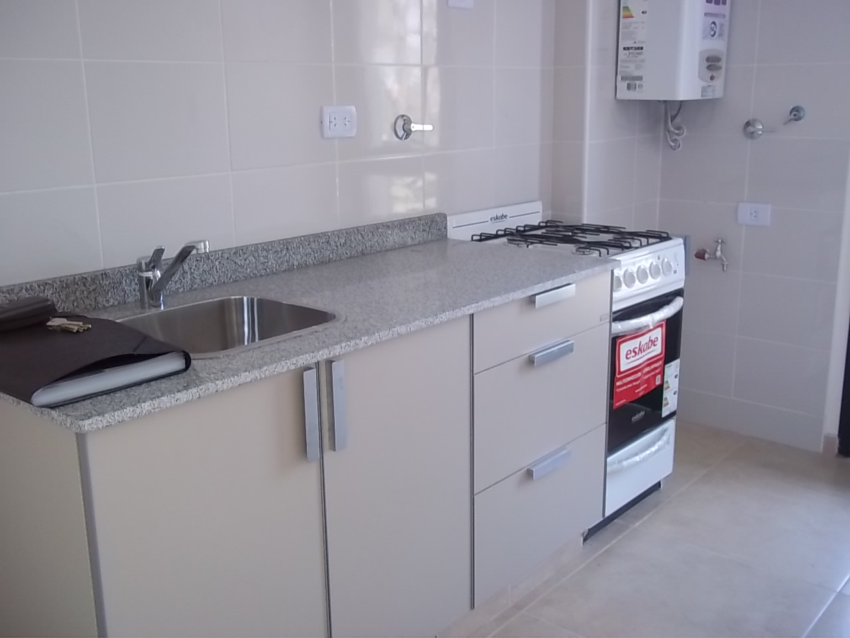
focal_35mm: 36
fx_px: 884
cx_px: 425
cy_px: 319
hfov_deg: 51.4
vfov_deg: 39.7
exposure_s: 1/30
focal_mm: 6.5
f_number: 3.1
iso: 120
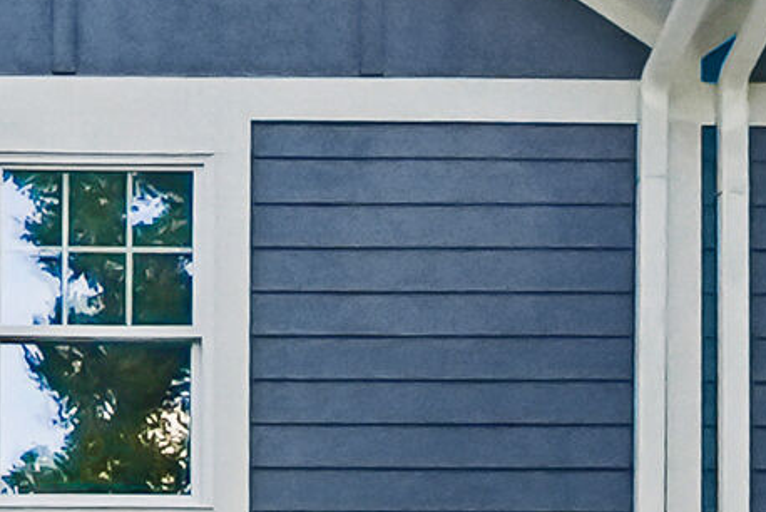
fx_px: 2001
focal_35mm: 94
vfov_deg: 14.5
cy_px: 340
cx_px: -120
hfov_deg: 20.4
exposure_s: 1/500
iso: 640
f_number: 8
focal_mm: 14
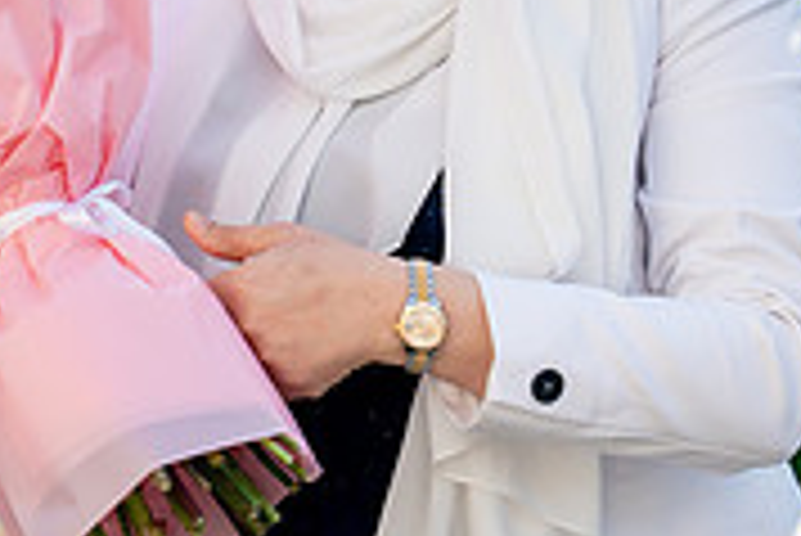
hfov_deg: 4.2
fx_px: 10889
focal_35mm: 489
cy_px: 79
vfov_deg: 2.8
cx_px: 374
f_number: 2
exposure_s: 1/4000
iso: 320
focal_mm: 150
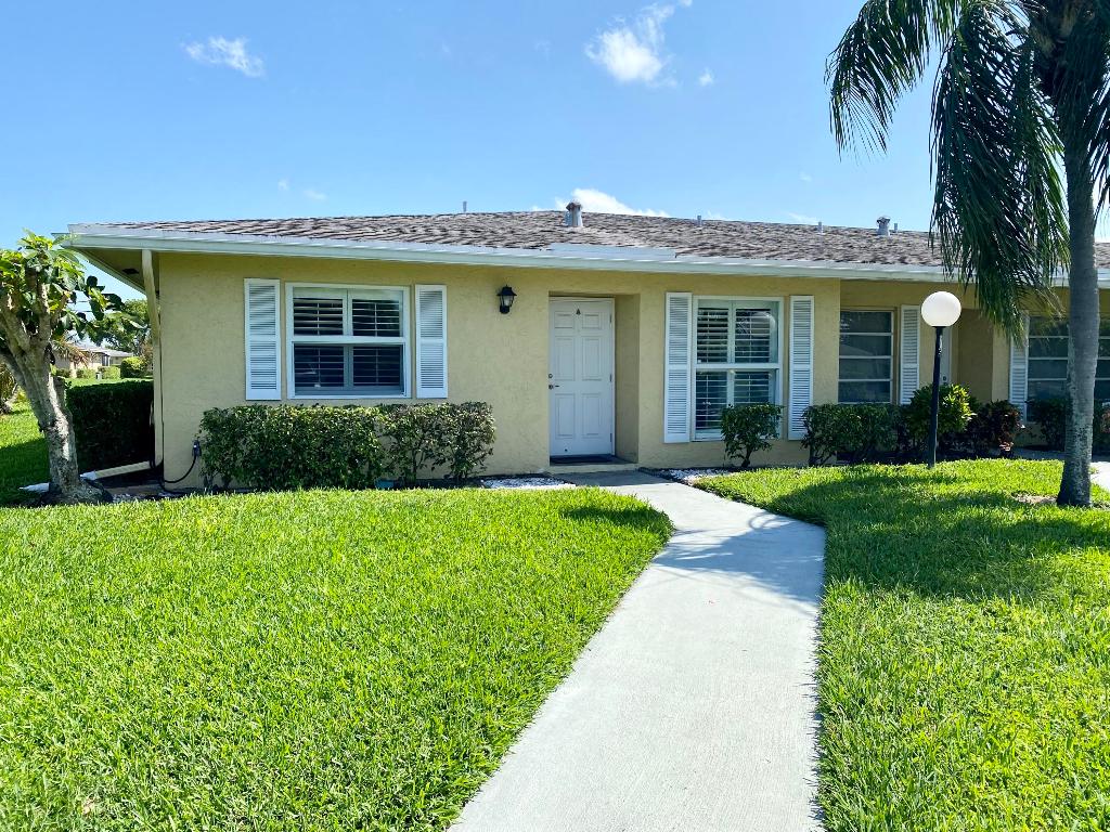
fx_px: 834
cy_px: 416
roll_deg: +0.2
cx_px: 555
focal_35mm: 26
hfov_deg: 67.3
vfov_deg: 53.1
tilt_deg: -2.7
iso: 32
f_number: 1.8
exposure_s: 1/2625
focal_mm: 4.25
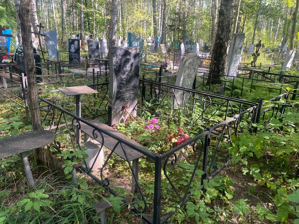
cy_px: 112
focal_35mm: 26
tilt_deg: -14.3
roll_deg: -5.3
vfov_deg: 53.1
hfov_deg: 67.3
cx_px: 150
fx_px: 225
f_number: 1.8
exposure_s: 1/122
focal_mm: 4.25
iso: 64
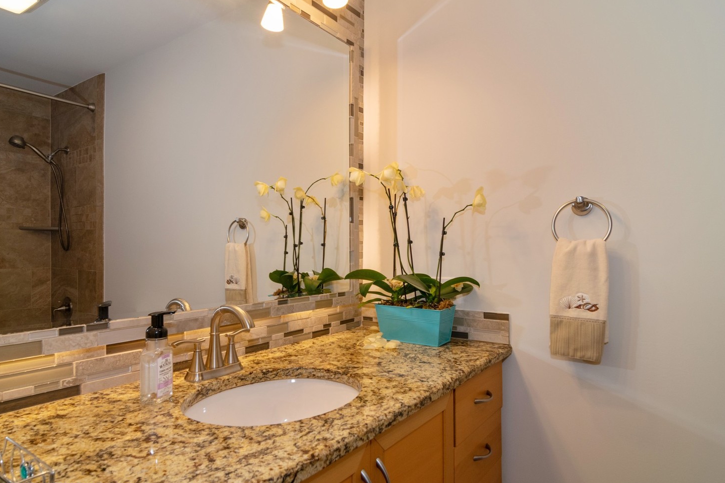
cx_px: 341
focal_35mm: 20
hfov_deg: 83.9
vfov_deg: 61.9
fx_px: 403
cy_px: 249
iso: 200
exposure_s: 1/10
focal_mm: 12
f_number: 8
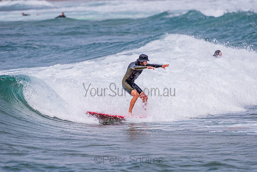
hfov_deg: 4.1
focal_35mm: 500
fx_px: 3570
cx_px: 128
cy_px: 86
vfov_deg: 2.8
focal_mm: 500
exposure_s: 1/1250
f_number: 5.6
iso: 500
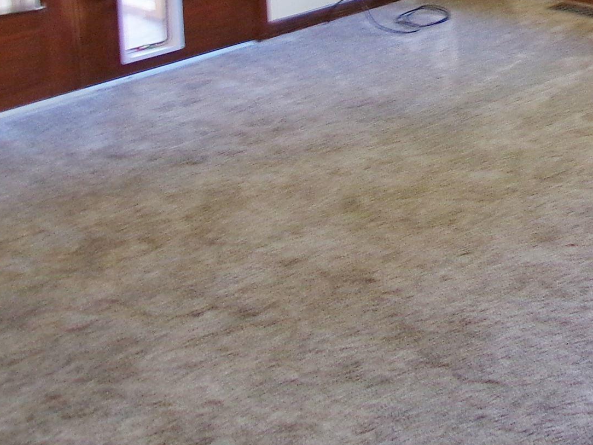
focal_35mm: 68
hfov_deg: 26.1
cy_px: -108
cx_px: 676
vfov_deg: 20.1
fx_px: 1165
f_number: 3
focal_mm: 4.3
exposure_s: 1/20
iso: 200
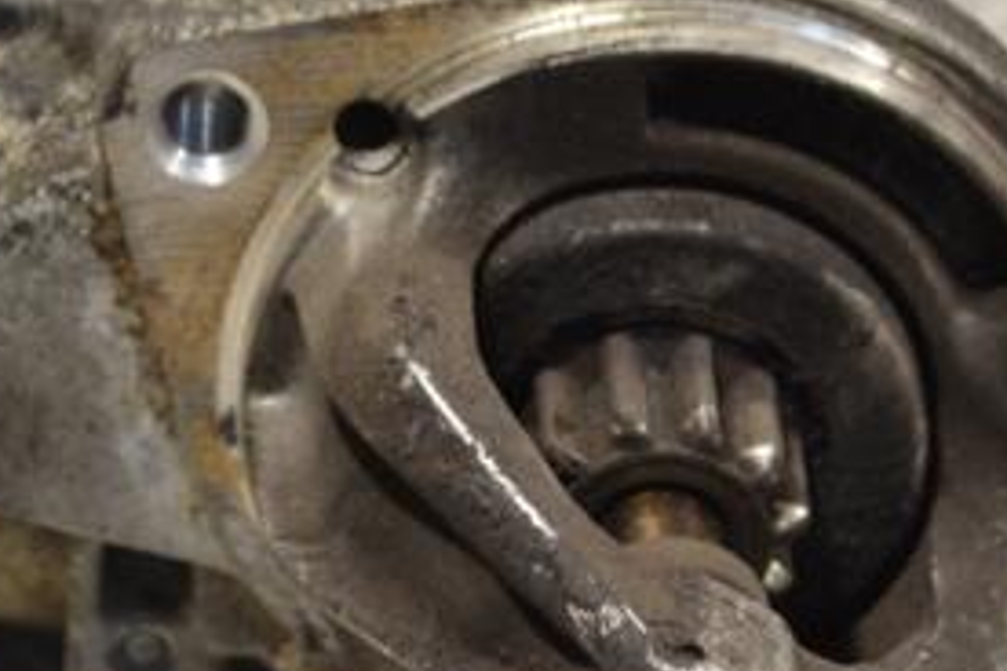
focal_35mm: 179
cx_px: 398
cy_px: 346
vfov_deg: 7.7
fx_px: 5009
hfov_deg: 11.5
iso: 450
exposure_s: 1/30
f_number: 5.6
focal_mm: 55
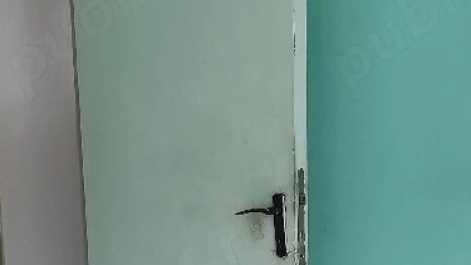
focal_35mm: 97
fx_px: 1212
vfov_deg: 12.1
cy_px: 362
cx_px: 225
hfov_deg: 22.0
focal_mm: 5.43
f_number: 1.89
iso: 100
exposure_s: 1/109
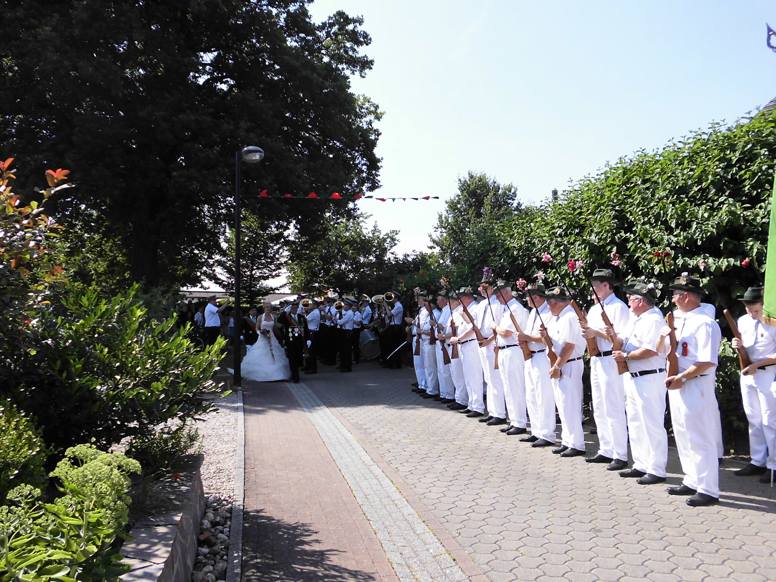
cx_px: 394
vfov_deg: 51.4
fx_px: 605
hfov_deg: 65.3
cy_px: 297
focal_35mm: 27
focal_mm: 4.6
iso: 64
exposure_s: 1/400
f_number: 3.2
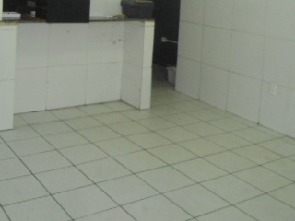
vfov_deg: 26.9
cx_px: 134
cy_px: 16
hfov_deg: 36.8
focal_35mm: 52
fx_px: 443
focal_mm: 4.7
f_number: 2.8
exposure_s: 1/30
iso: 200
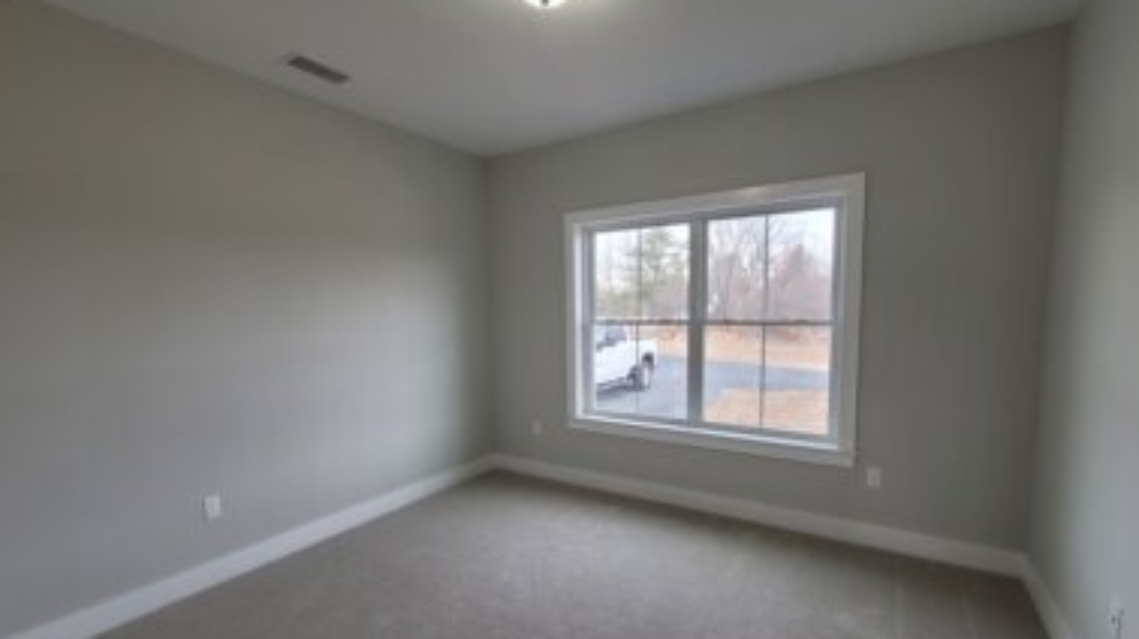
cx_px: 573
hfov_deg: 103.0
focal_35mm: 15
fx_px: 453
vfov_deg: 70.1
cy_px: 359
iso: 100
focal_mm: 2.2
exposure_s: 1/60
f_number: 2.2
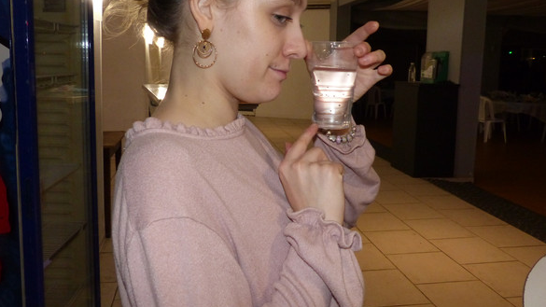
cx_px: 256
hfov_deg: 62.6
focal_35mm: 31
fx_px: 449
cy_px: 117
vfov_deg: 37.6
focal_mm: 4.7
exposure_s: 1/80
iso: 400
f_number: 2.8
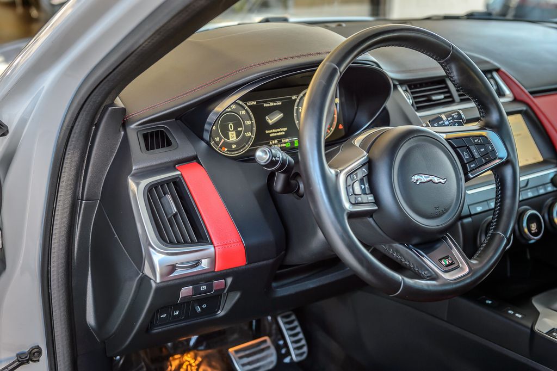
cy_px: 188
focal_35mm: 50
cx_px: 282
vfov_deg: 27.1
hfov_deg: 39.8
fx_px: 769
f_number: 4
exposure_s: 1/100
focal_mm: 48
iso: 400
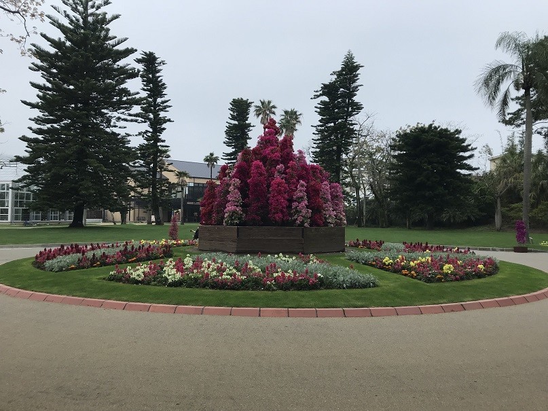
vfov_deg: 49.7
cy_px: 206
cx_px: 274
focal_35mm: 28
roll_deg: +0.7
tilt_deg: +3.1
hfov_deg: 63.5
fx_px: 443
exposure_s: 1/709
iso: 20
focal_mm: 3.99
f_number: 1.8
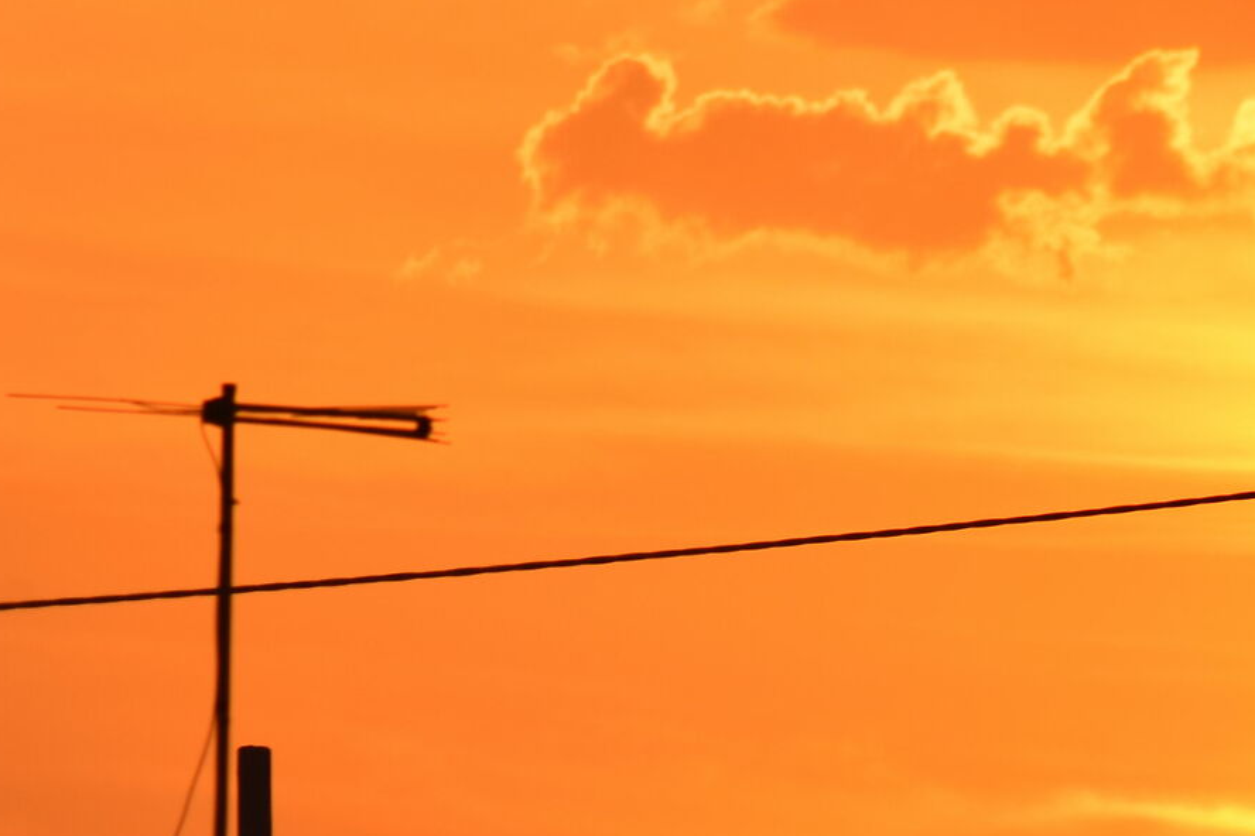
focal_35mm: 1216
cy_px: 1127
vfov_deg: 1.1
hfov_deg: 1.7
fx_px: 42388
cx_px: 1090
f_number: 13
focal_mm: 300
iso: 100
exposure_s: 1/200
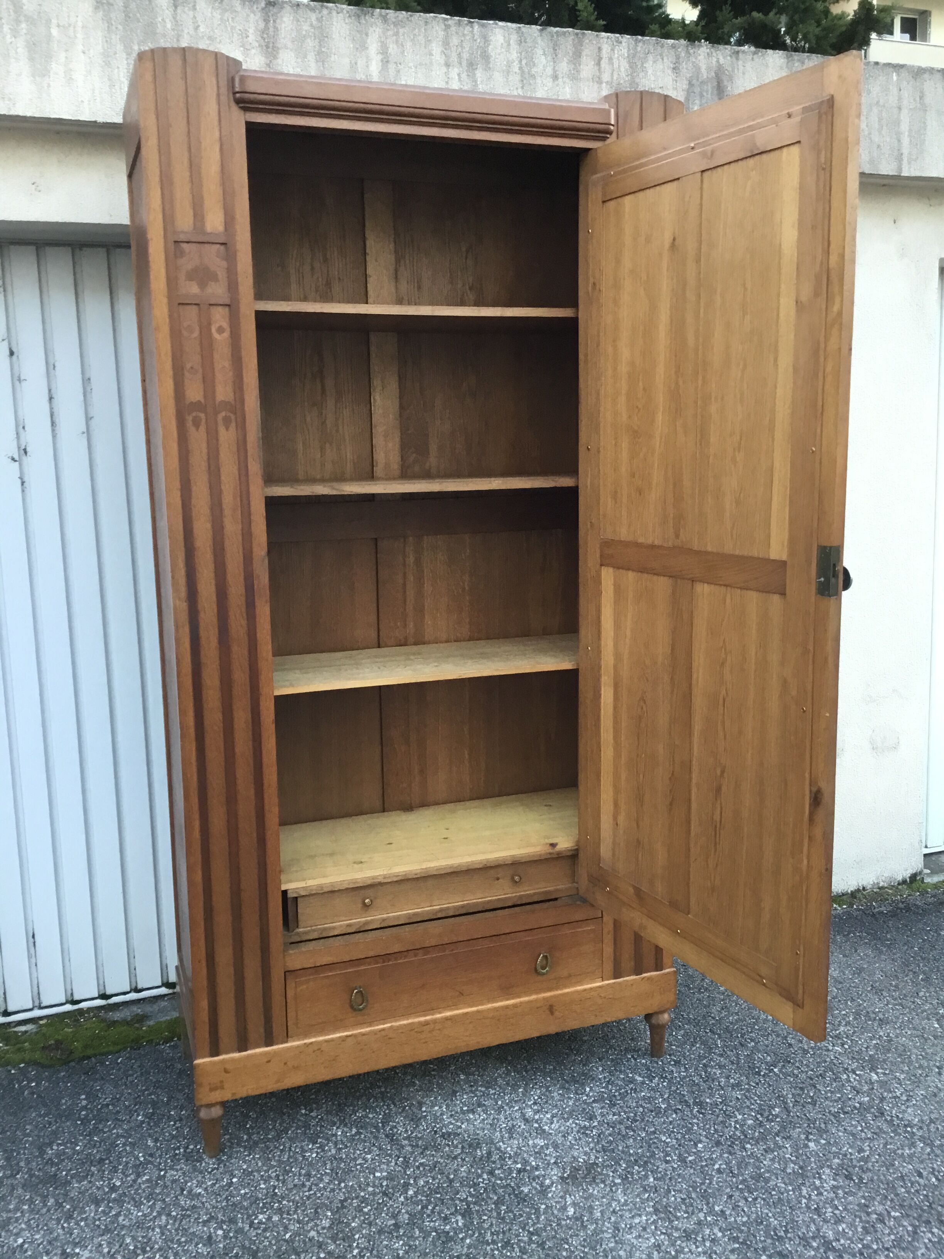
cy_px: 630
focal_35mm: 31
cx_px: 472
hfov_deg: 45.4
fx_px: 1127
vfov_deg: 58.4
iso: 40
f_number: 2.4
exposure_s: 1/33
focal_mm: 3.3
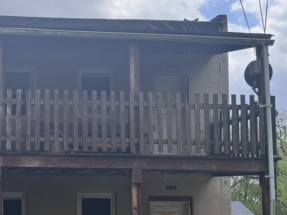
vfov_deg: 20.4
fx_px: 589
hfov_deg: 25.6
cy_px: 177
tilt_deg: +3.5
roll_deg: -0.8
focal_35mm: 71
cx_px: -18
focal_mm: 6.76
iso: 80
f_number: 1.78
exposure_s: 1/3413
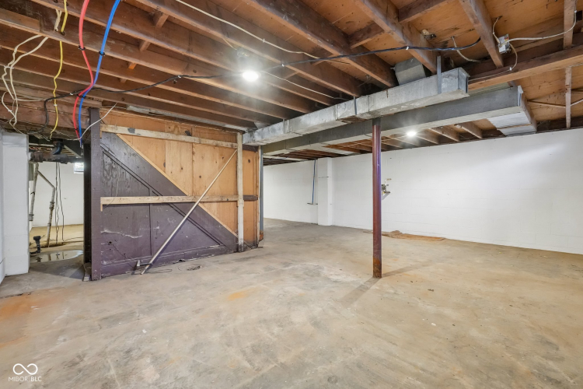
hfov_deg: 96.7
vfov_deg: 73.7
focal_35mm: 16
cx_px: 292
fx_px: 259
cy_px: 194
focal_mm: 16
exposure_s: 1/30
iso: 8000
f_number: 8
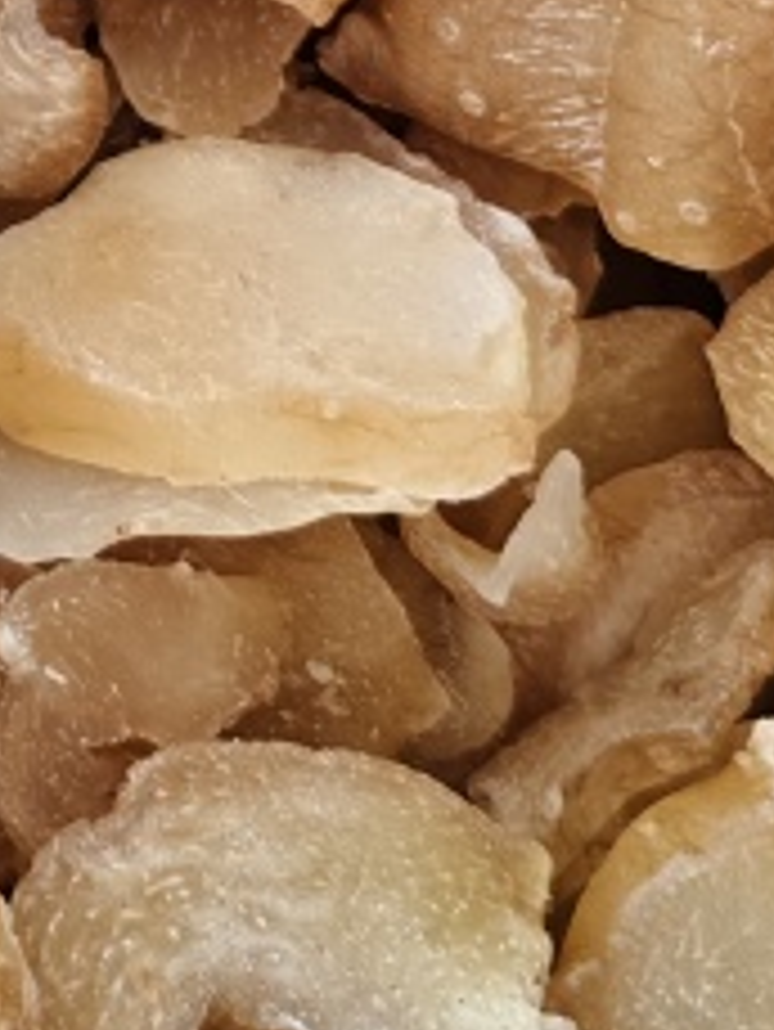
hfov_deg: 13.1
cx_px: -392
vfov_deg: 17.0
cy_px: -394
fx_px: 3187
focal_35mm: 107
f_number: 1.88
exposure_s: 1/100
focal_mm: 5.56
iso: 1940
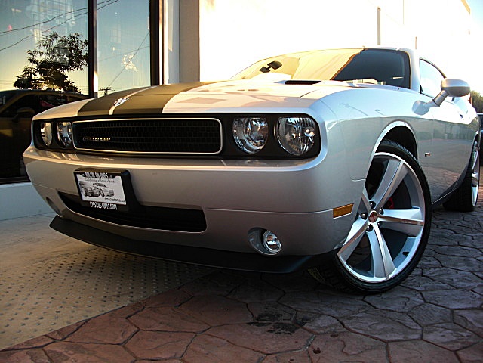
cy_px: 182
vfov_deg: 39.7
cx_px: 242
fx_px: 502
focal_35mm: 36
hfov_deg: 51.4
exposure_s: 1/100
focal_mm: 6.3
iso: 50
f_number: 2.8
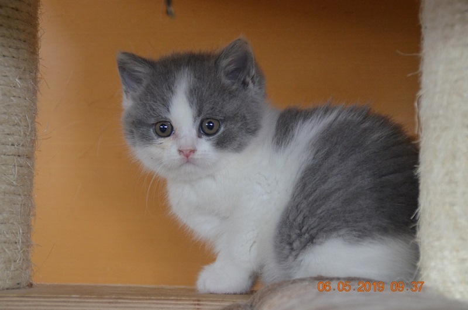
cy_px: 155
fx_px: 1674
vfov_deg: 10.6
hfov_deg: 15.9
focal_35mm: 129
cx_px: 234
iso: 2200
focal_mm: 86
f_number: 5.6
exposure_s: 1/125
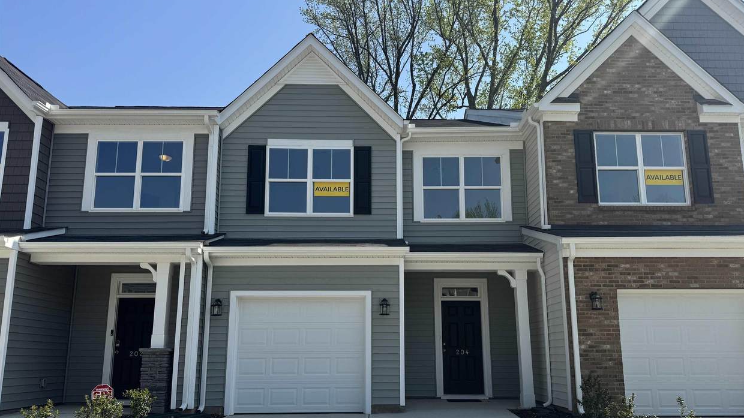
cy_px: 259
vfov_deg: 42.6
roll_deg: +0.5
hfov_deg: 69.9
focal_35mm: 27
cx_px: 383
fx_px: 533
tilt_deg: +10.4
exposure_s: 1/4310
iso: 80
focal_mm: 6.76
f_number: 1.78
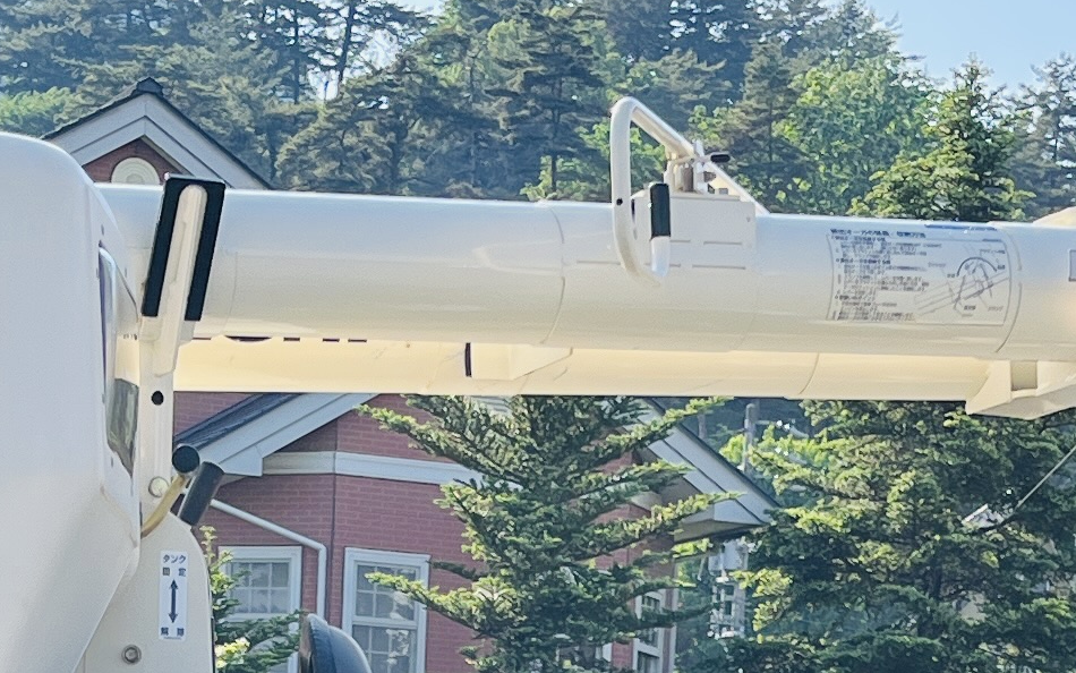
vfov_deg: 10.4
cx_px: 372
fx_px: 3431
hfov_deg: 17.8
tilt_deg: -5.0
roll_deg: -1.7
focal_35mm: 117
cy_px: 1319
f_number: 1.6
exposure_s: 1/1422
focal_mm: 5.1
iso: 50
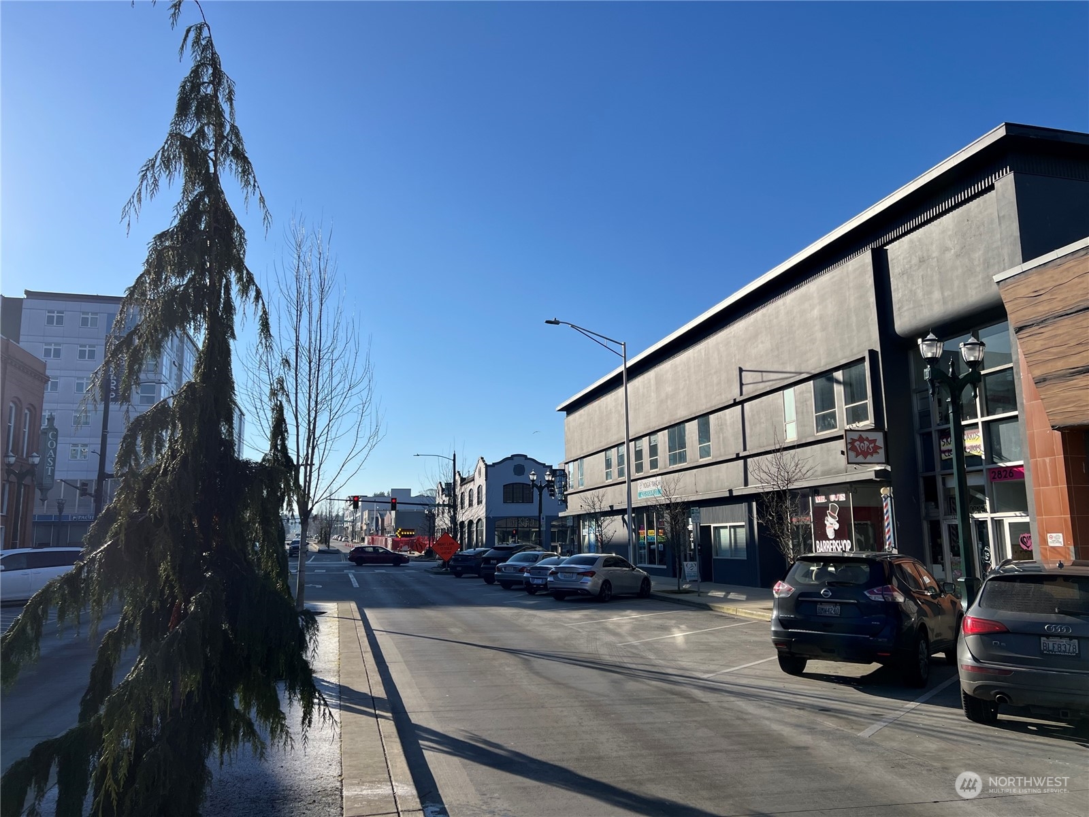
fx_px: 818
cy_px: 408
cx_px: 544
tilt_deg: +9.8
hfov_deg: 67.3
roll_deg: +0.2
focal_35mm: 26
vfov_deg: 53.1
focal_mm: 5.7
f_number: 1.5
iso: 50
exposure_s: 1/6211
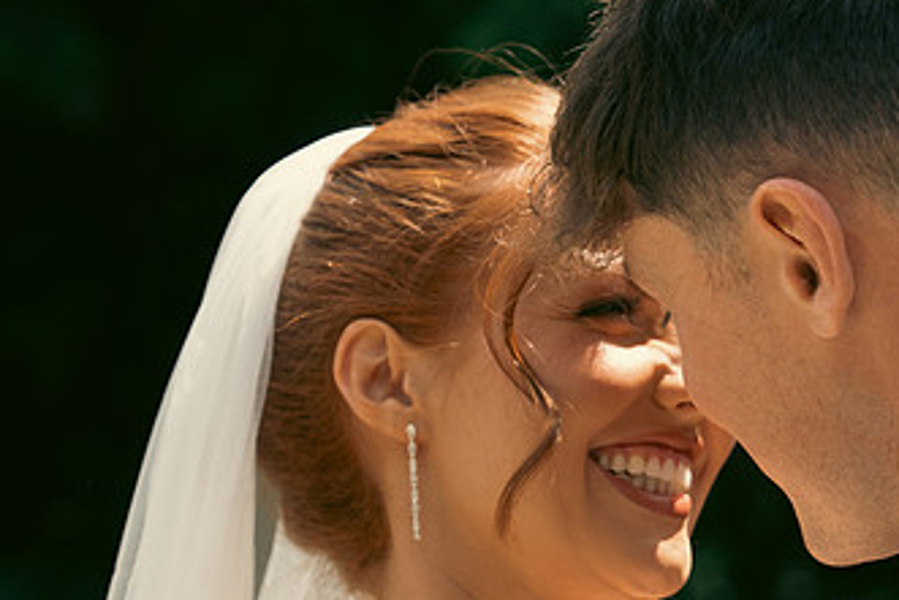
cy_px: 398
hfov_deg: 11.2
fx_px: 4597
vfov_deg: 7.5
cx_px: 595
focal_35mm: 184
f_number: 3.5
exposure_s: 1/1600
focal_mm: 70
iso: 320
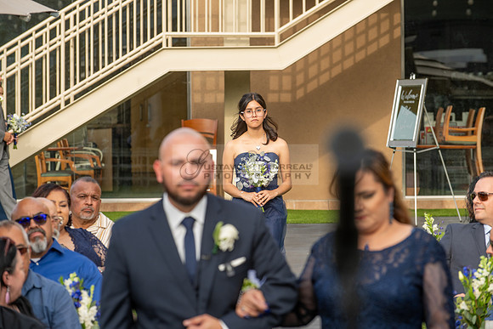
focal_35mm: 200
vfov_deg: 6.9
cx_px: 246
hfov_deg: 10.3
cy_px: 164
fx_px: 2739
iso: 400
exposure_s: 1/250
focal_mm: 200
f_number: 6.3
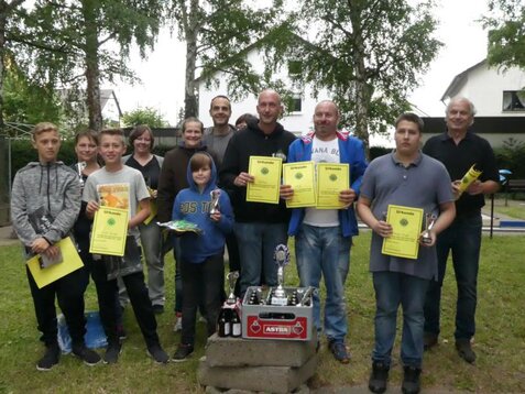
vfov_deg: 43.0
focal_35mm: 33
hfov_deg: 55.3
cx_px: 262
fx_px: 501
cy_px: 197
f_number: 3.3
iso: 1600
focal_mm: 4.3
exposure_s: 1/500
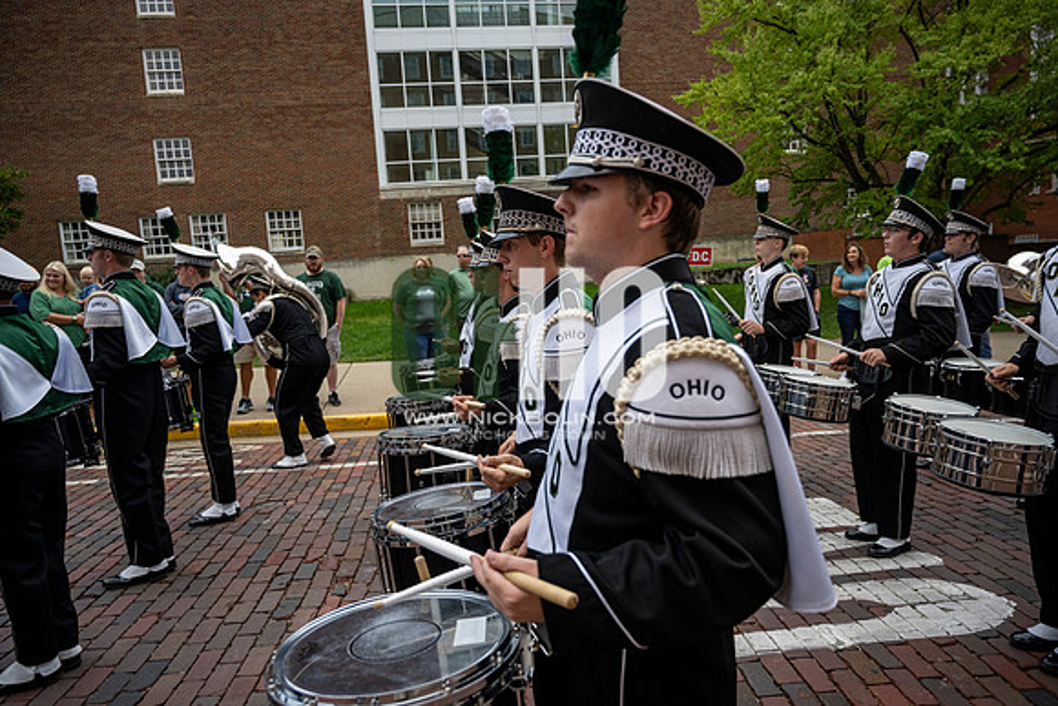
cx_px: 529
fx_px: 705
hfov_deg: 73.7
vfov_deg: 53.2
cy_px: 353
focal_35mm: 24
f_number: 4
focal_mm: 24
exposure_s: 1/1600
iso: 500
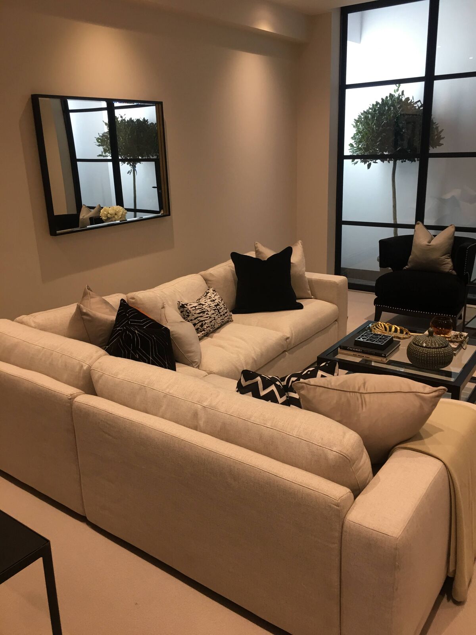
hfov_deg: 48.2
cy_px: 318
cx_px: 238
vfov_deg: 61.7
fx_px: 532
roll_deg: +1.4
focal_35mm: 29
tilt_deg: -15.8
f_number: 2.2
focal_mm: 4.15
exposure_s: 1/17
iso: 40
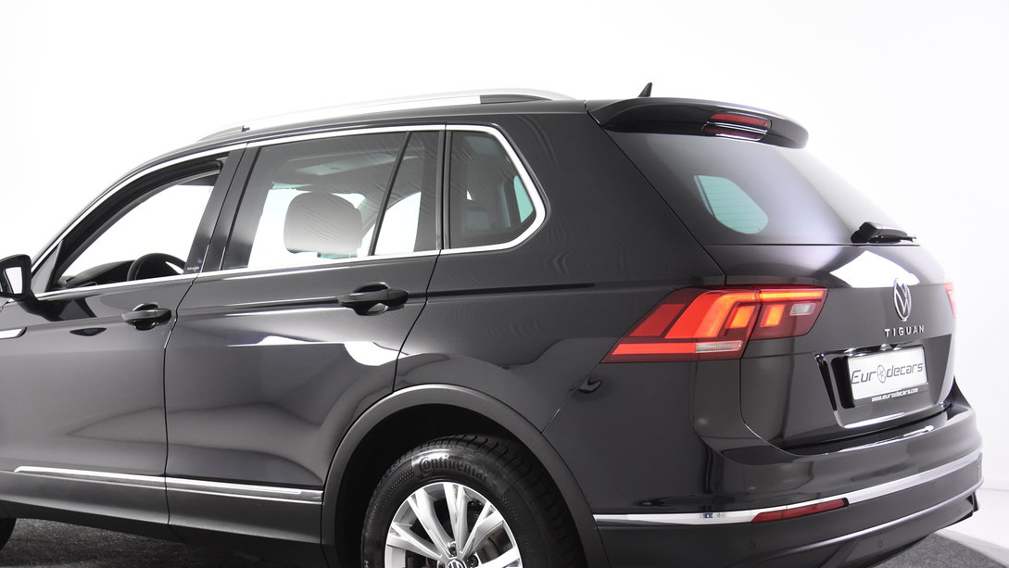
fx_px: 1284
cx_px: 429
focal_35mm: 48
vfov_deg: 24.8
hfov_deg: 42.8
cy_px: 383
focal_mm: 26
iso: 1600
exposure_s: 1/60
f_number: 4
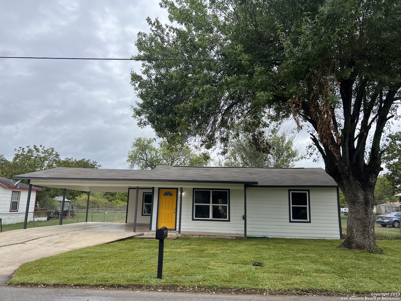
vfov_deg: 53.1
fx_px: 301
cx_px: 200
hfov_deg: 67.3
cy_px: 150
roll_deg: -1.3
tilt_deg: +11.5
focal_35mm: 26
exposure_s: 1/1311
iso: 50
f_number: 1.5
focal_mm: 5.7
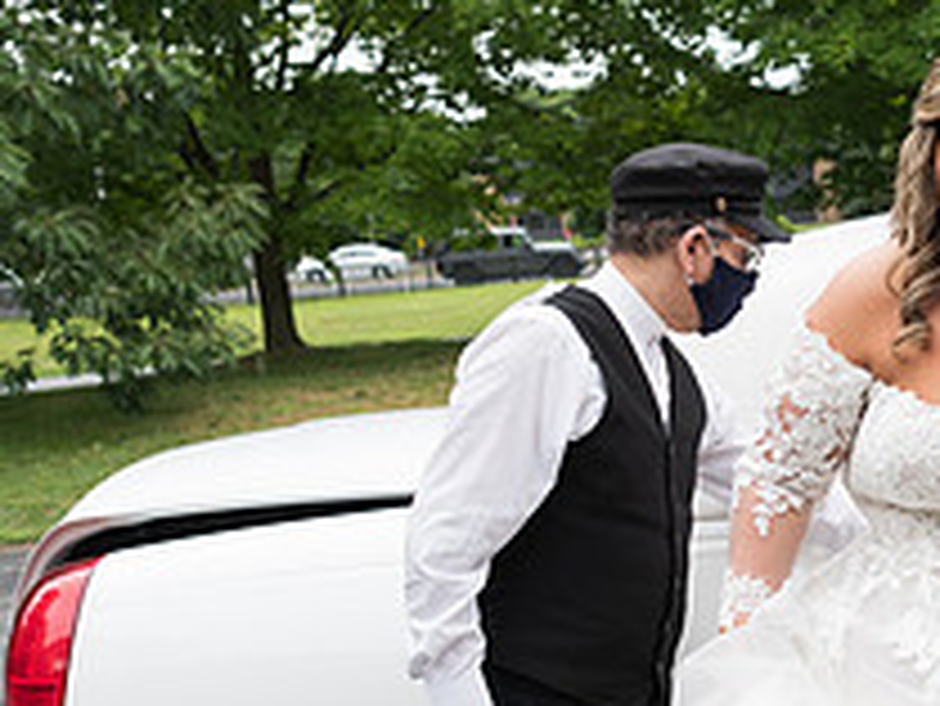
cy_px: 546
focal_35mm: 64
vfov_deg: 22.7
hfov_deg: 28.4
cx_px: 944
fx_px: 1739
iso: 64
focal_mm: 24
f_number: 3.2
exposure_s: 1/200
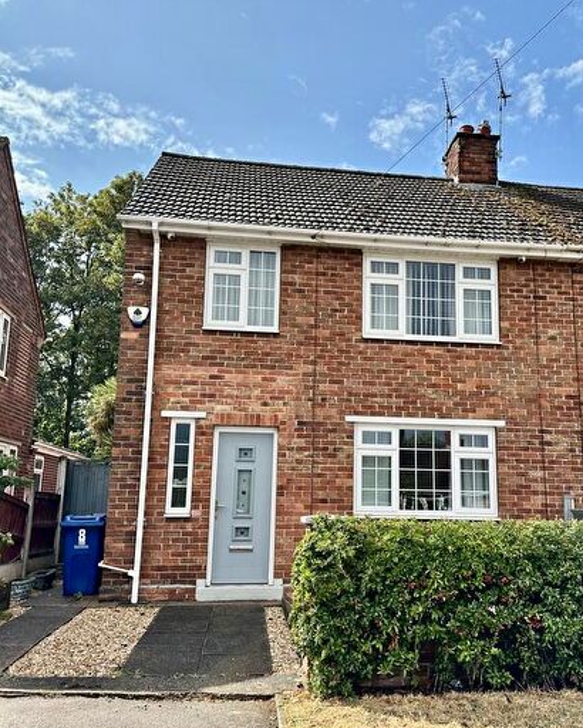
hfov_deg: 45.7
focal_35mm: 32
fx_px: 690
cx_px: 338
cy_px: 370
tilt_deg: +9.7
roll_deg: -0.7
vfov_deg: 55.6
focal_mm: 6.86
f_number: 1.78
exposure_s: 1/2660
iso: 80
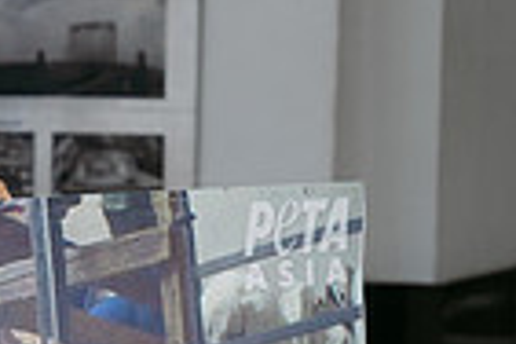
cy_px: 631
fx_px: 4142
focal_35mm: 289
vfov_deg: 4.7
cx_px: -146
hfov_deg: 7.1
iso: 100
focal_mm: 70
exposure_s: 1/400
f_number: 5.6
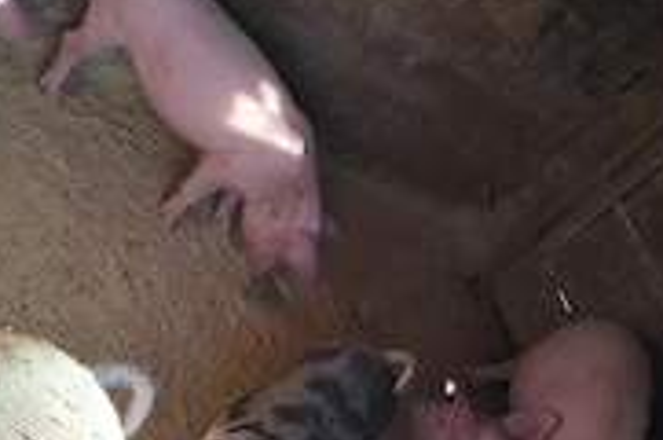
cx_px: 326
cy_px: 301
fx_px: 974
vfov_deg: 25.3
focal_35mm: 53
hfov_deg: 37.6
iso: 50
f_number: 1.65
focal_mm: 6.19
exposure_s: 1/260
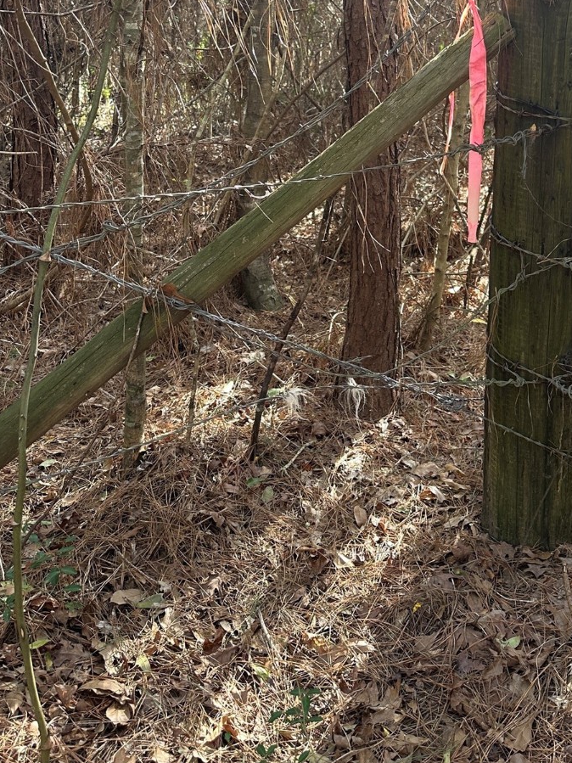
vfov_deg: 44.4
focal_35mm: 41
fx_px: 904
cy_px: 201
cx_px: 363
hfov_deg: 34.9
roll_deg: -1.8
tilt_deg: -11.3
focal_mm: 6.86
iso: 100
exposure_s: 1/121
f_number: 1.78
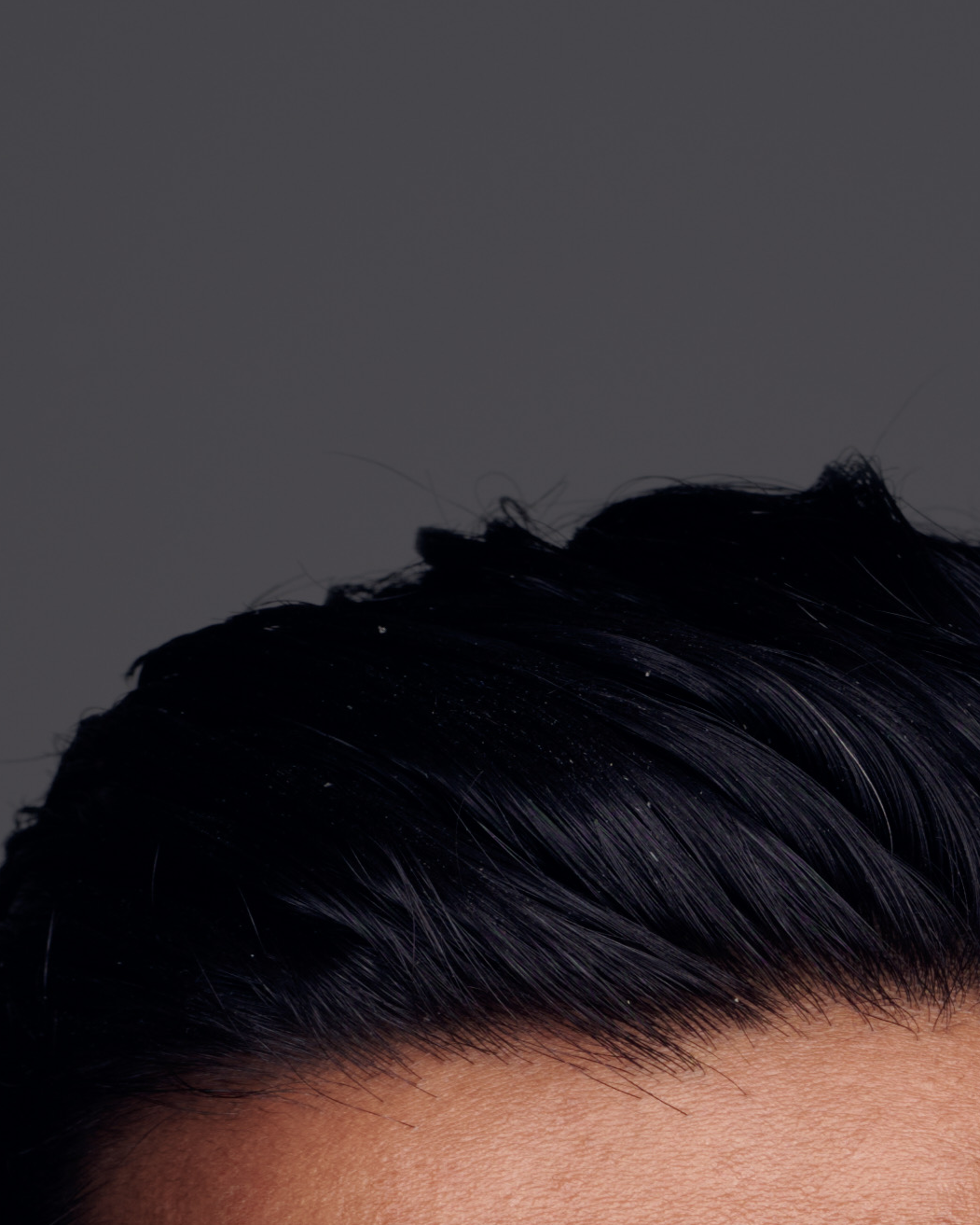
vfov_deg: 6.0
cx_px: 687
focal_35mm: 295
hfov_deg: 5.2
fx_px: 10692
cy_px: 3760
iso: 64
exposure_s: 1/200
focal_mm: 50
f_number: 7.1
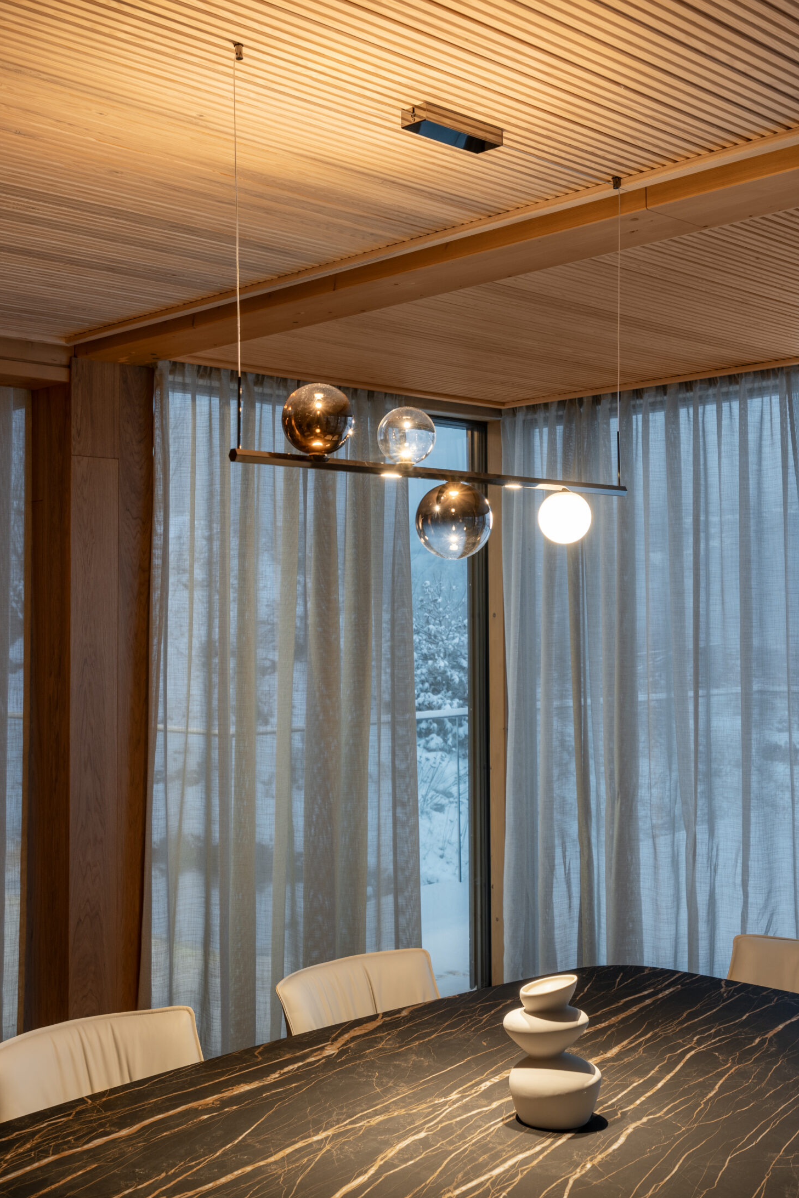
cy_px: 541
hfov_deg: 32.6
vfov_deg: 47.3
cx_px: 396
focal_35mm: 41
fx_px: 1365
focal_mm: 35
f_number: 8
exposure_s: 1/1.25
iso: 200
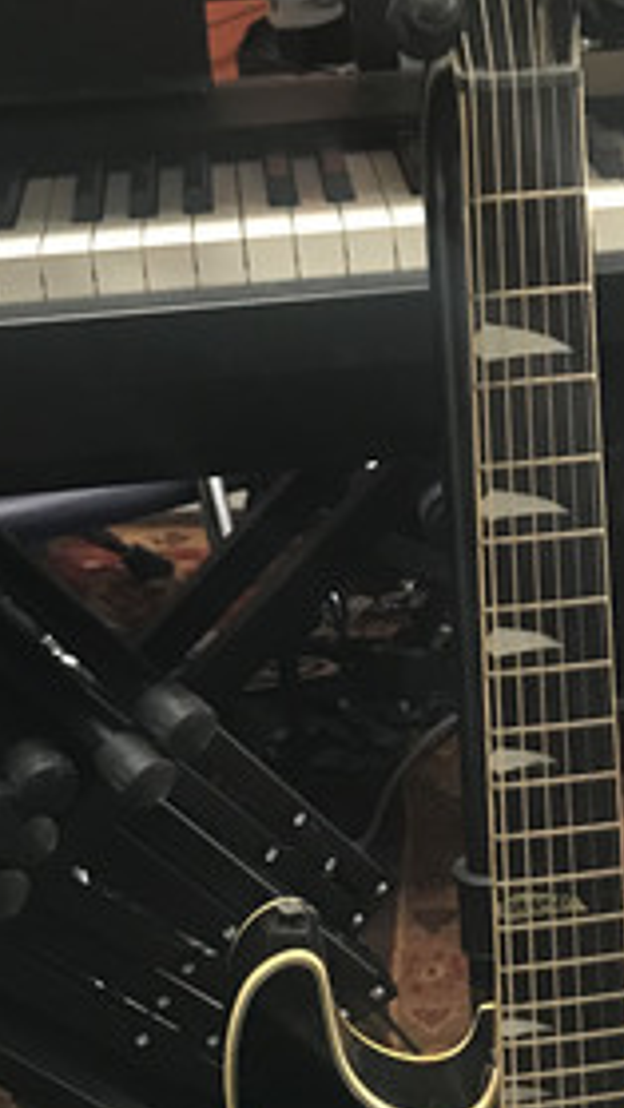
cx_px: 493
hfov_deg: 17.1
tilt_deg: -27.7
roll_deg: +3.8
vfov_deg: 30.1
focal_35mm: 70
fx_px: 2058
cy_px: 659
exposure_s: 1/15
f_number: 1.8
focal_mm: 3.99
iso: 80
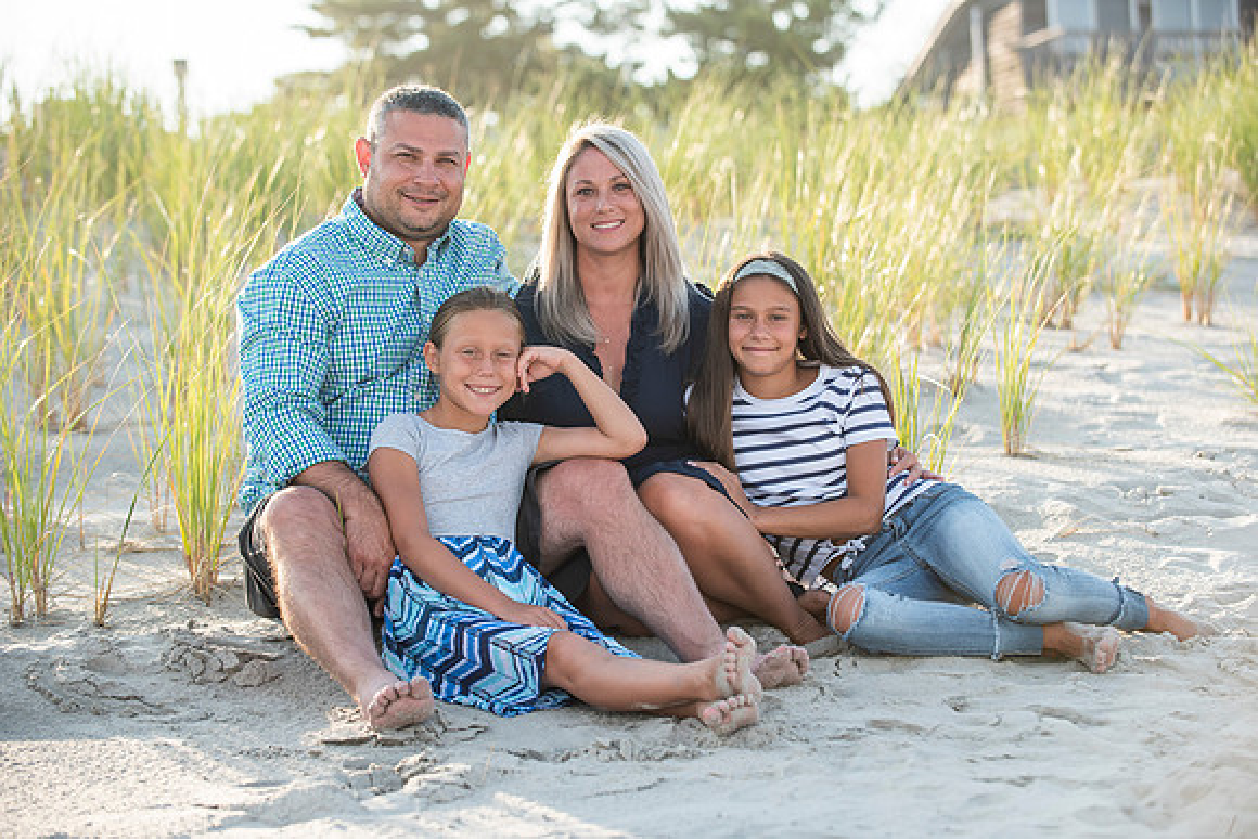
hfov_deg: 21.5
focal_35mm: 95
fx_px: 3320
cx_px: 629
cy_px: 420
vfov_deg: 14.4
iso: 250
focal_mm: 95
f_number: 4
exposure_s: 1/800
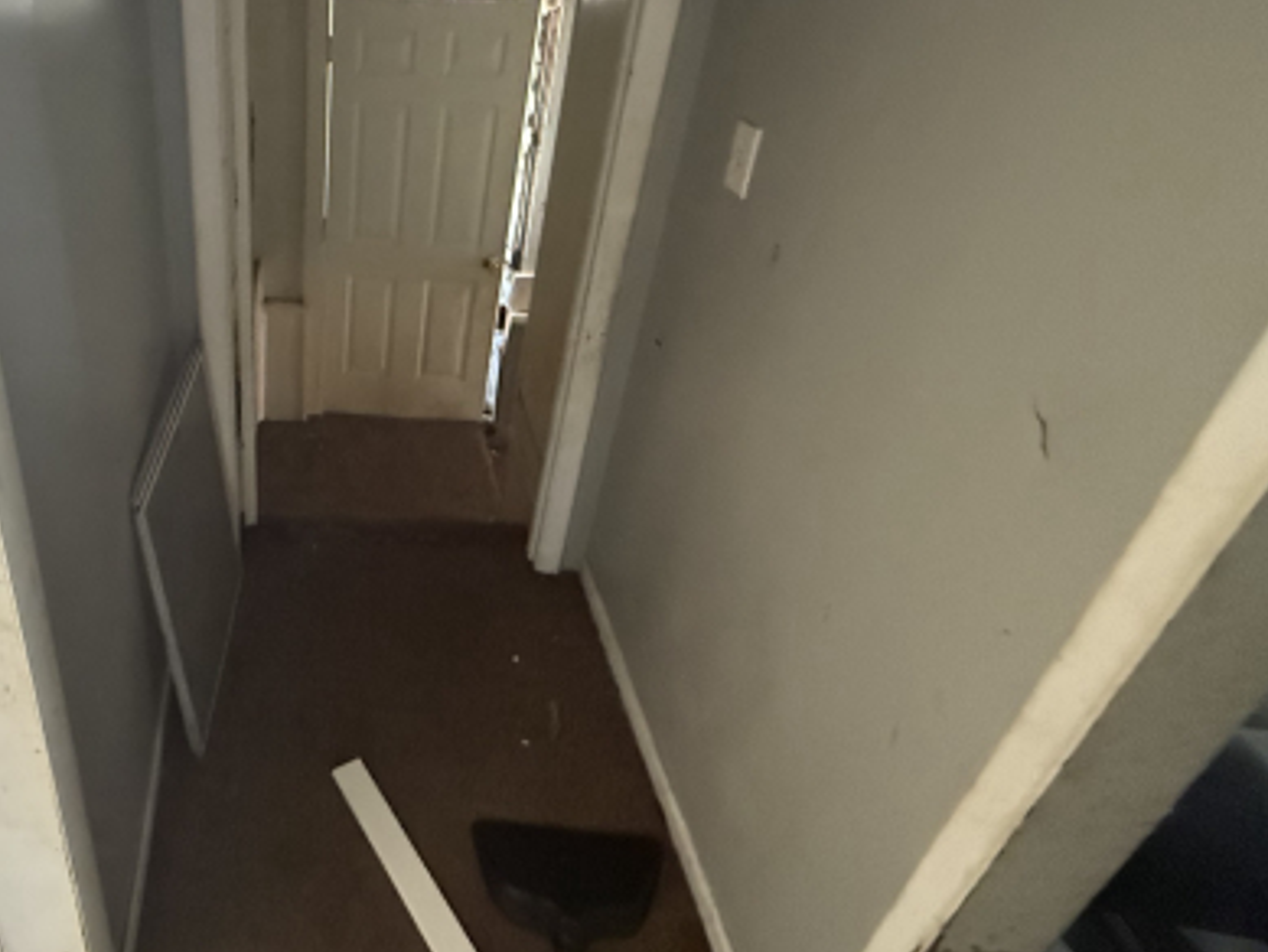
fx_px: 879
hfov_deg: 65.6
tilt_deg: -27.3
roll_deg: +1.6
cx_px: 269
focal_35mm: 24
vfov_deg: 55.7
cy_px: 323
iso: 1600
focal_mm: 2.22
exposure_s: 1/50
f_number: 2.2
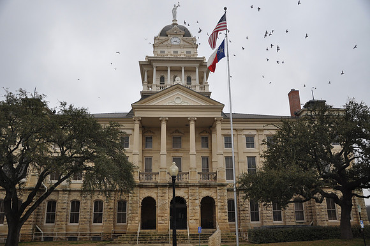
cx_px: 185
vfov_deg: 41.6
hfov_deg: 59.6
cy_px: 123
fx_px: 323
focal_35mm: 32
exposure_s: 1/200
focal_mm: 21
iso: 320
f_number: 3.8
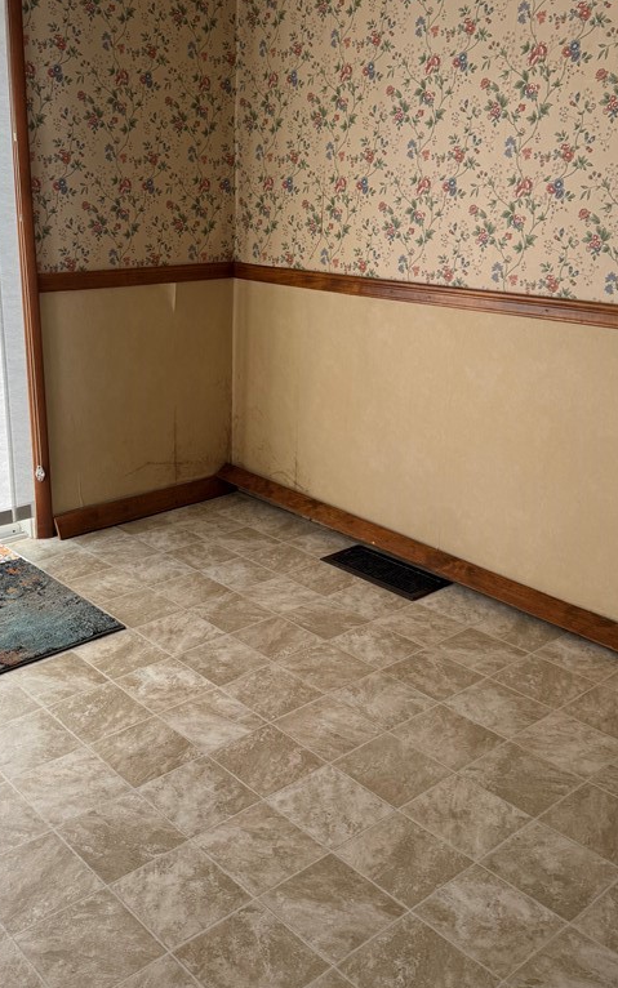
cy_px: 462
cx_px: 208
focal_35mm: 34
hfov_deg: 36.9
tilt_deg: -17.3
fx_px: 916
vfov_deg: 56.6
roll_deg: -1.1
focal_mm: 6.76
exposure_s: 1/598
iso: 80
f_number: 1.78
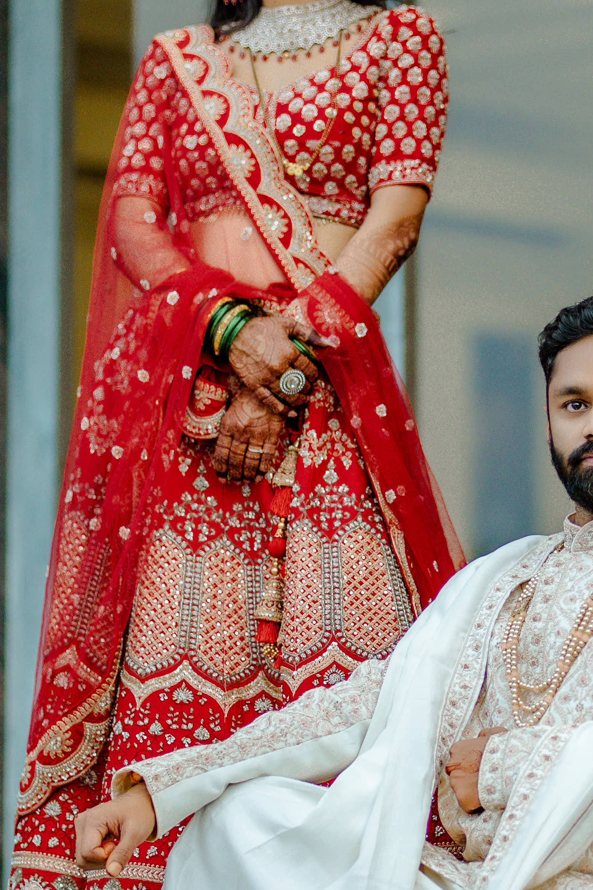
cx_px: 497
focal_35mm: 255
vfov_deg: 8.1
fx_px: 6301
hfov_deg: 5.4
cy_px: 380
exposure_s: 1/640
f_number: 1.4
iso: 500
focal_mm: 85
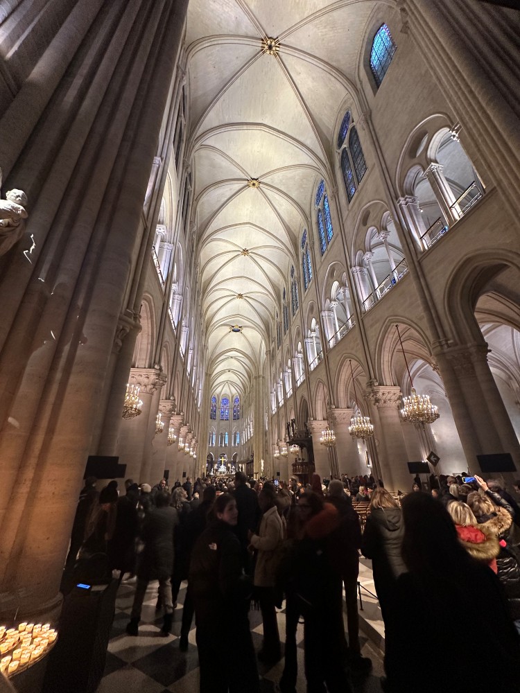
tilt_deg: +25.4
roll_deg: -0.5
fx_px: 280
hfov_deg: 85.7
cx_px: 260
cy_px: 346
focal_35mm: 14
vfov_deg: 102.1
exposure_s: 1/60
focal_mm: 2.22
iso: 320
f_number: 2.2
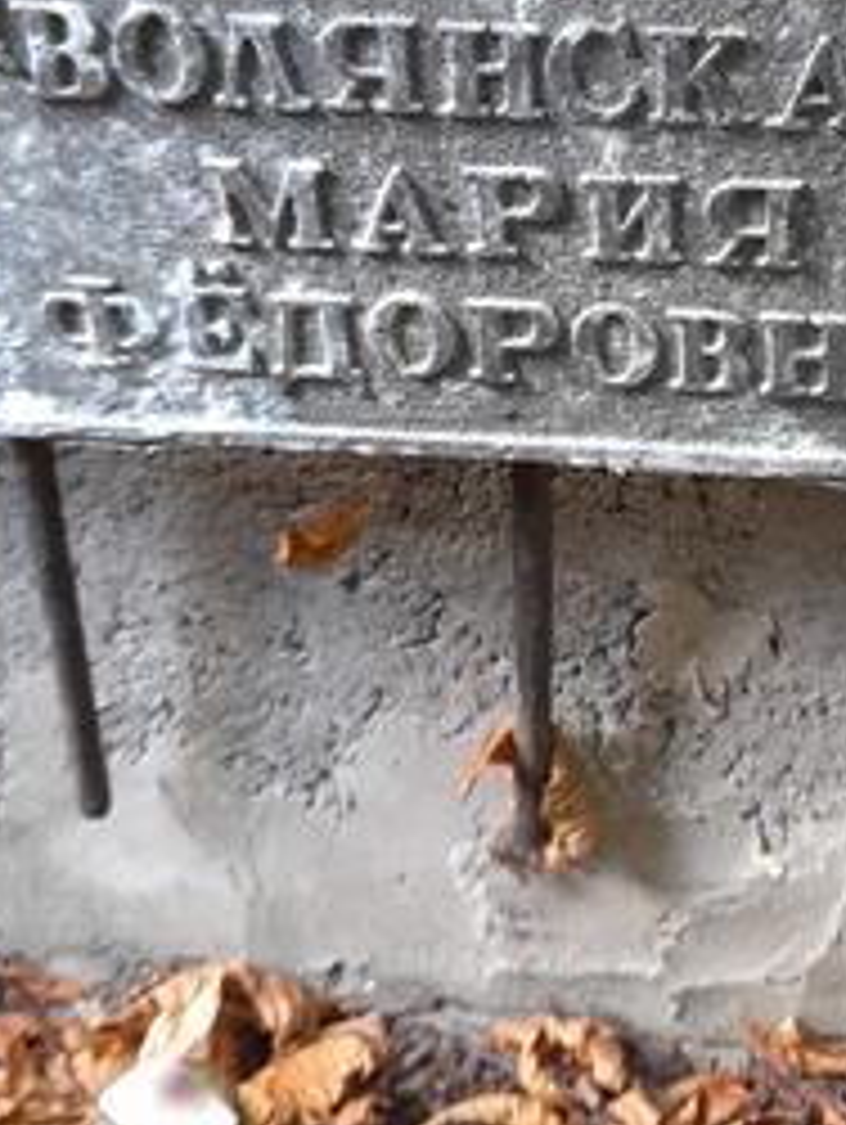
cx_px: 662
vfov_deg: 31.8
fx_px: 1952
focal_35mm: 60
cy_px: 351
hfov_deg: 24.1
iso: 80
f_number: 2
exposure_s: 1/50
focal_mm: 4.6
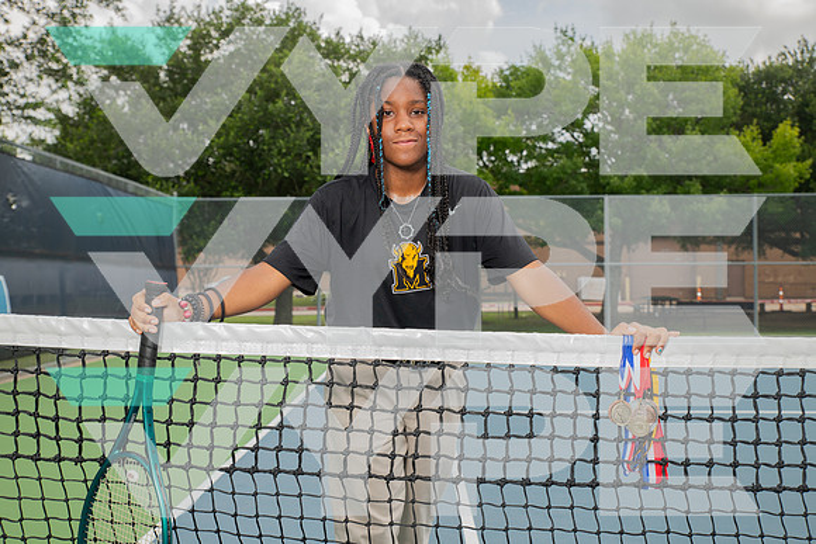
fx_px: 998
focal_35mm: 44
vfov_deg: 30.5
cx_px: 408
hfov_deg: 44.5
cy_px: 272
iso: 100
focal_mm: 44
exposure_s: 1/250
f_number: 6.3
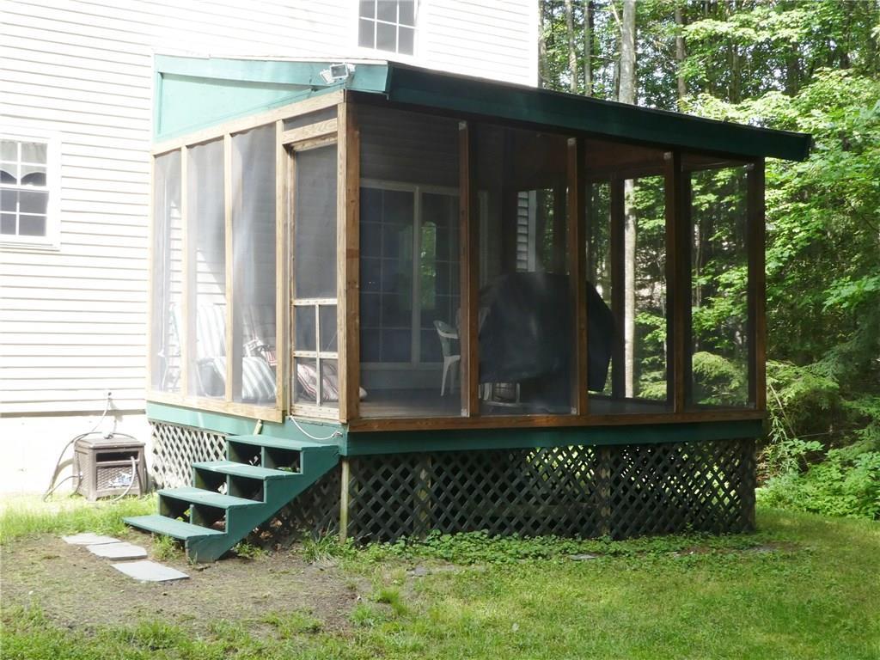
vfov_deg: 30.9
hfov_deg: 40.4
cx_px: 440
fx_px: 1195
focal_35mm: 47
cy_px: 330
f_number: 7.1
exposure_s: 1/40
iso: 200
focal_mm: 8.4
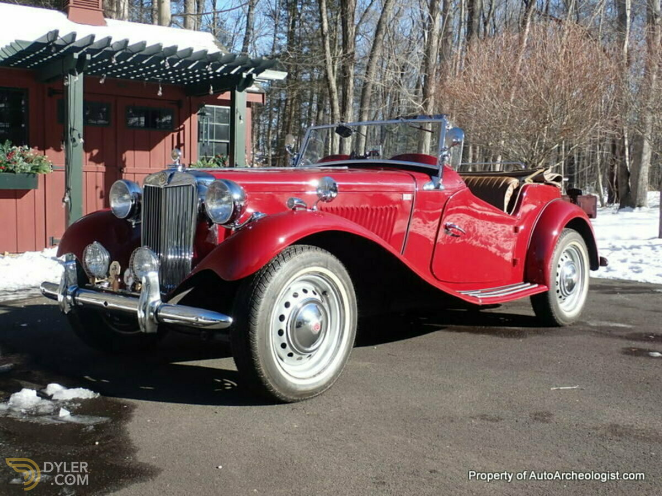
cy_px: 248
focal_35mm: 38
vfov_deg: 37.7
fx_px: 727
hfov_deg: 49.0
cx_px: 331
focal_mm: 6.83
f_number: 3.5
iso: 100
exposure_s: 1/200
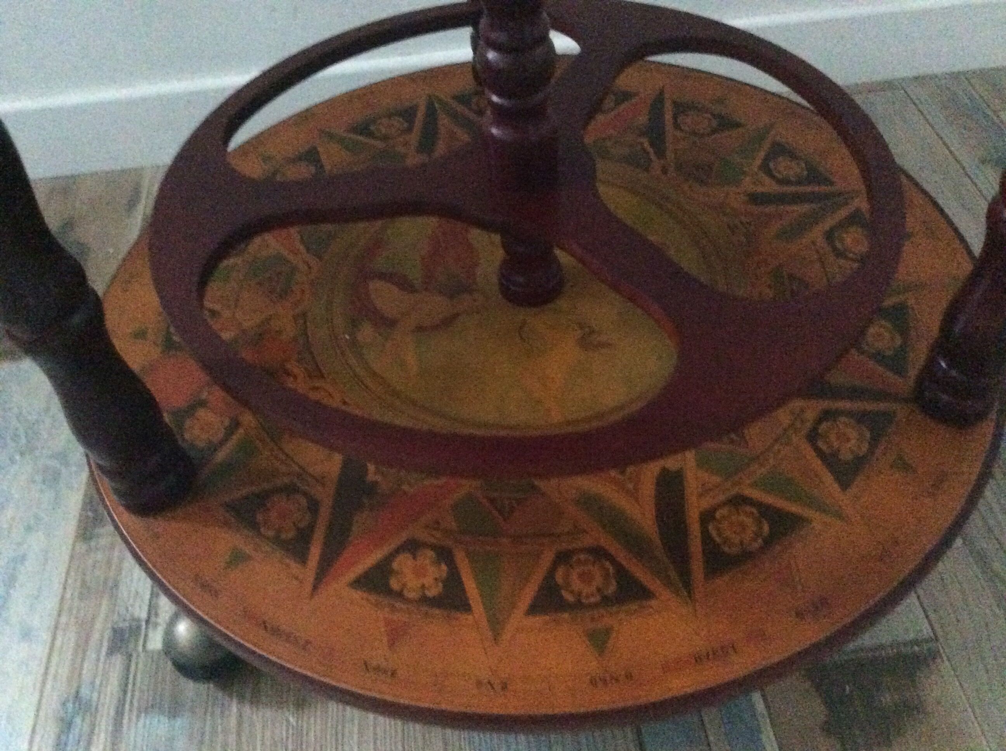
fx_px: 929
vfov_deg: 44.1
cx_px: 503
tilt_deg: -48.6
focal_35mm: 32
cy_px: 376
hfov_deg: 56.9
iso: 800
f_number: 2.4
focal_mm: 3.3
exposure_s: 1/17
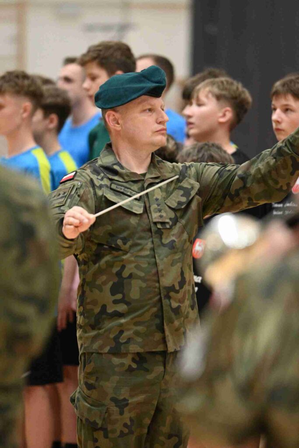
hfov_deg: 5.6
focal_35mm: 248
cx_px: 150
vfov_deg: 8.3
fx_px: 3082
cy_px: 224
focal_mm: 165
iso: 4000
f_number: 2.8
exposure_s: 1/800
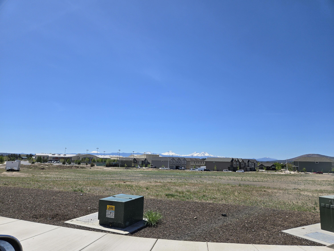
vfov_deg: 58.9
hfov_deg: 73.9
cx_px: 167
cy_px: 126
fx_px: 222
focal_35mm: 23
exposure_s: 1/2797
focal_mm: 5.4
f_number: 1.8
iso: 25
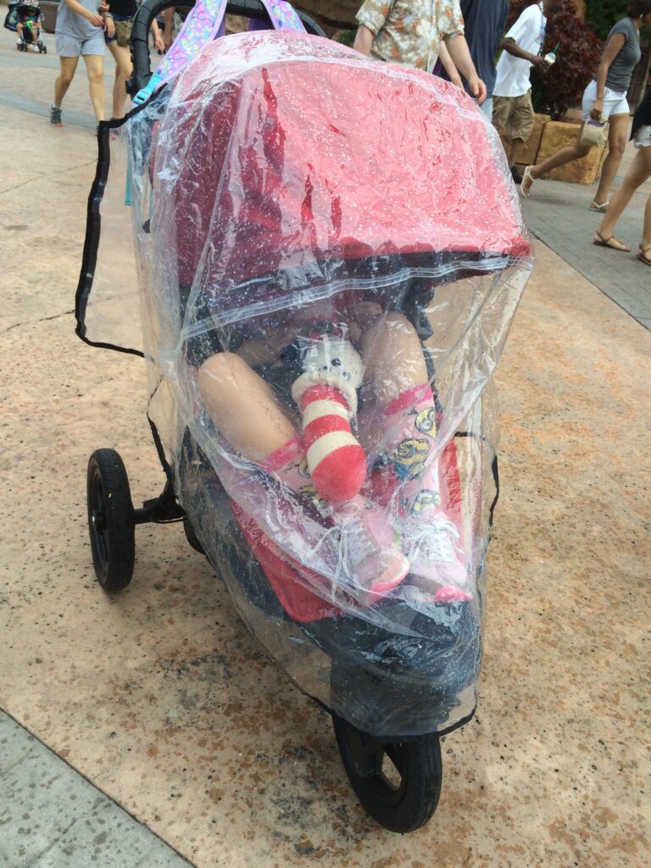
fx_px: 727
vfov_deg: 61.7
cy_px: 434
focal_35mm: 29
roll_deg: -8.0
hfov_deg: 48.2
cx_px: 326
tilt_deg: -28.9
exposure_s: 1/451
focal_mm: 4.15
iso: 32
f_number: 2.2
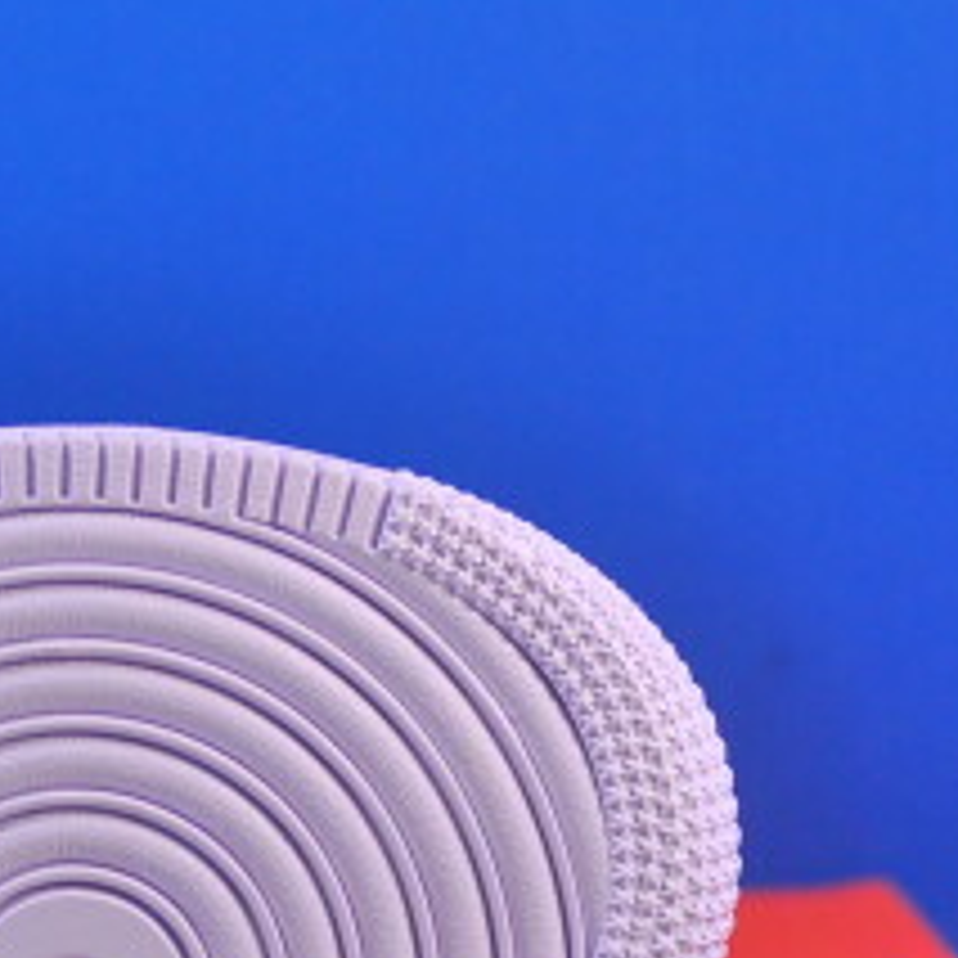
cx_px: -342
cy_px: 313
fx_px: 7483
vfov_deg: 7.3
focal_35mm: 239
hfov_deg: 7.2
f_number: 2.8
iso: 250
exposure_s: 1/250
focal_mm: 50
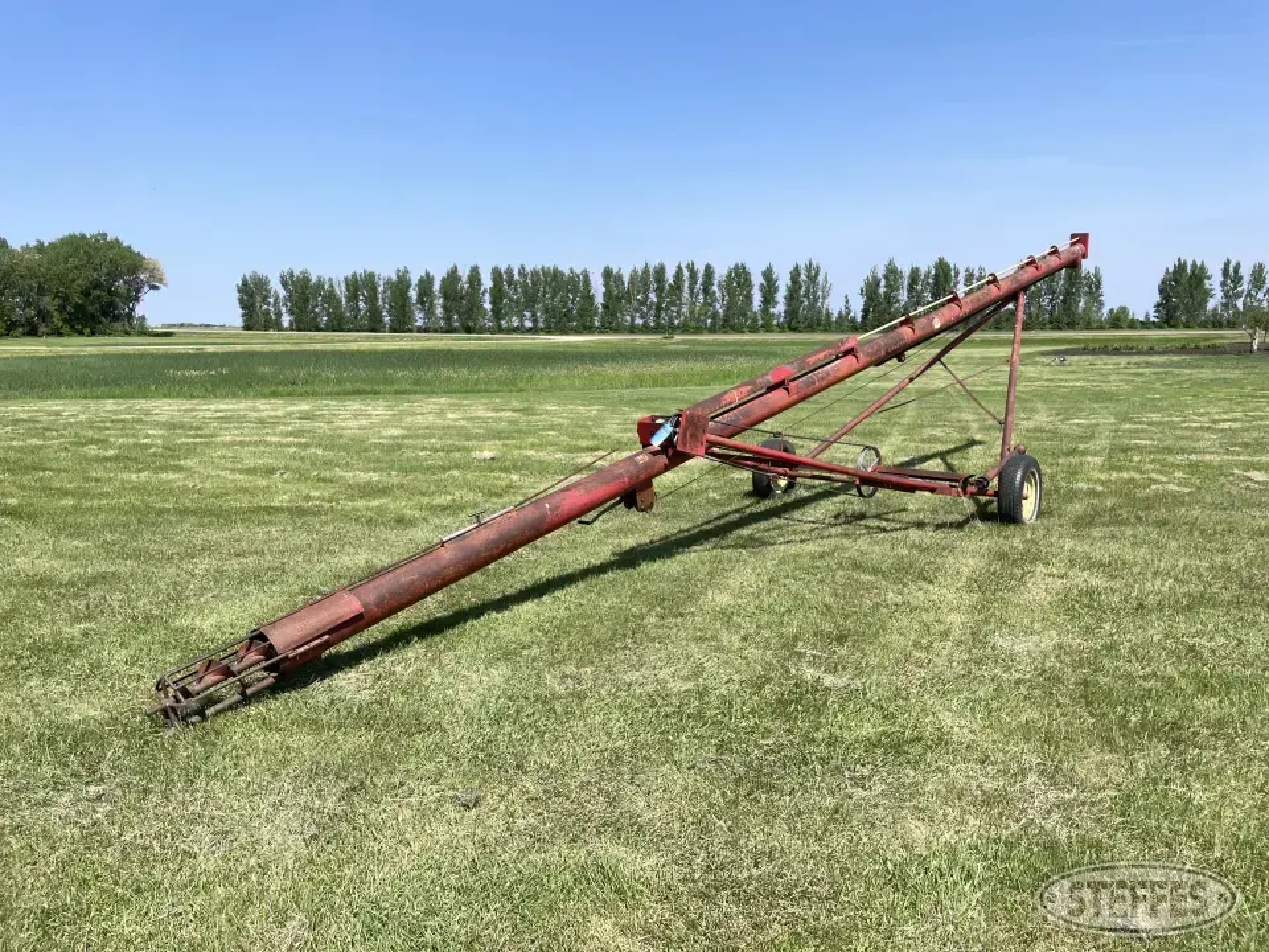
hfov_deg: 67.3
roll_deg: +0.6
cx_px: 634
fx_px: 953
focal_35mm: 26
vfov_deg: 53.1
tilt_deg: -7.5
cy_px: 476
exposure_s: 1/3610
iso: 32
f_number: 1.6
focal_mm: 4.2
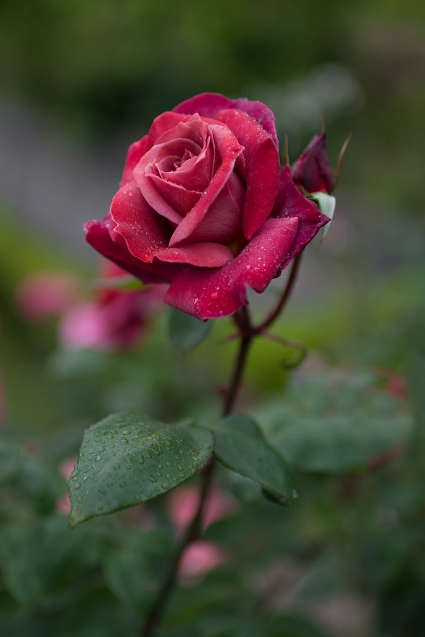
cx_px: 212
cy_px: 318
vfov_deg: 43.6
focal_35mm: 45
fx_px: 797
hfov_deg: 29.9
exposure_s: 1/640
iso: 100
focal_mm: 30
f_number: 1.4
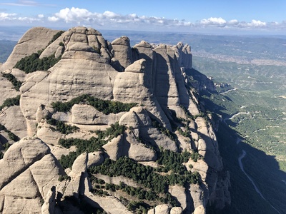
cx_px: 143
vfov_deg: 49.7
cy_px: 107
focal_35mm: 28
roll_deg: -1.3
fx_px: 231
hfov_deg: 63.4
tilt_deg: -18.0
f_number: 1.8
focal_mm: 4
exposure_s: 1/552
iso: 20
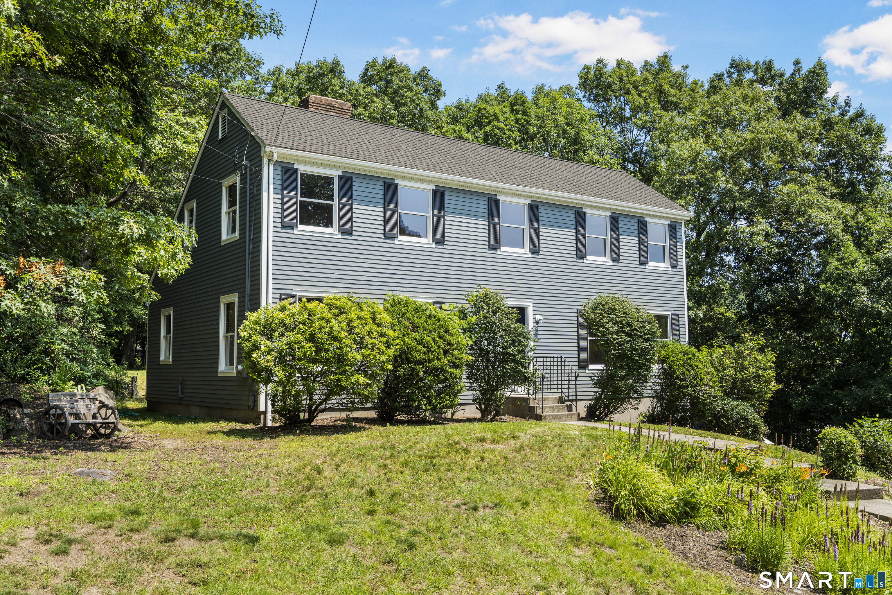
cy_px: 298
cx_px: 446
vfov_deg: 41.1
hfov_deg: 58.7
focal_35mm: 32
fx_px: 793
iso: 200
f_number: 9
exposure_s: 1/30
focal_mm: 32
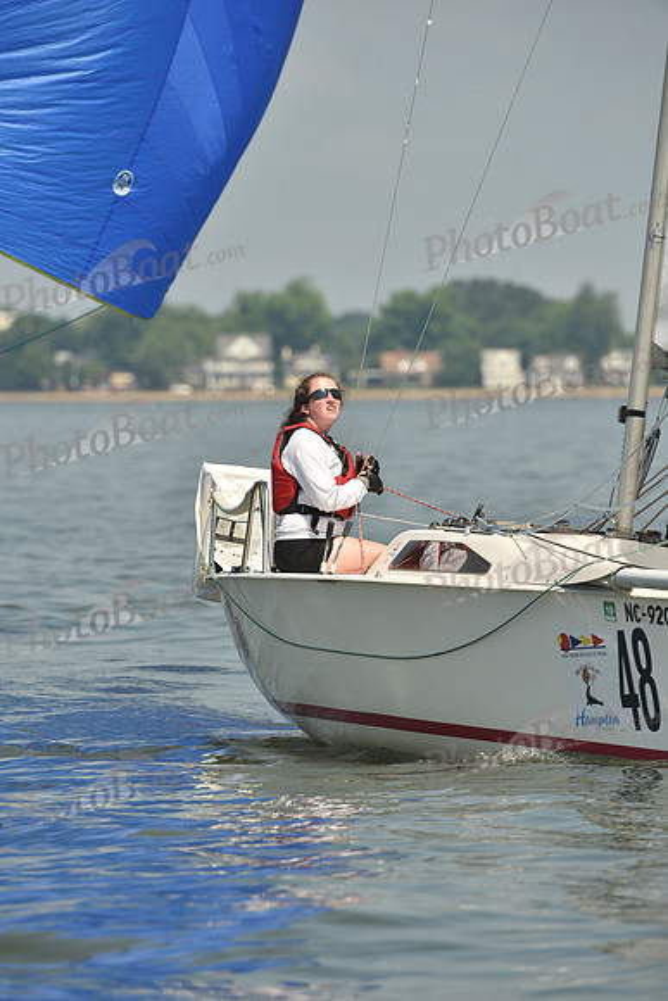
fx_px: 11126
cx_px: 334
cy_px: 500
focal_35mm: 400
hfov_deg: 3.4
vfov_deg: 5.2
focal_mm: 400
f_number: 8
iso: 320
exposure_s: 1/1250
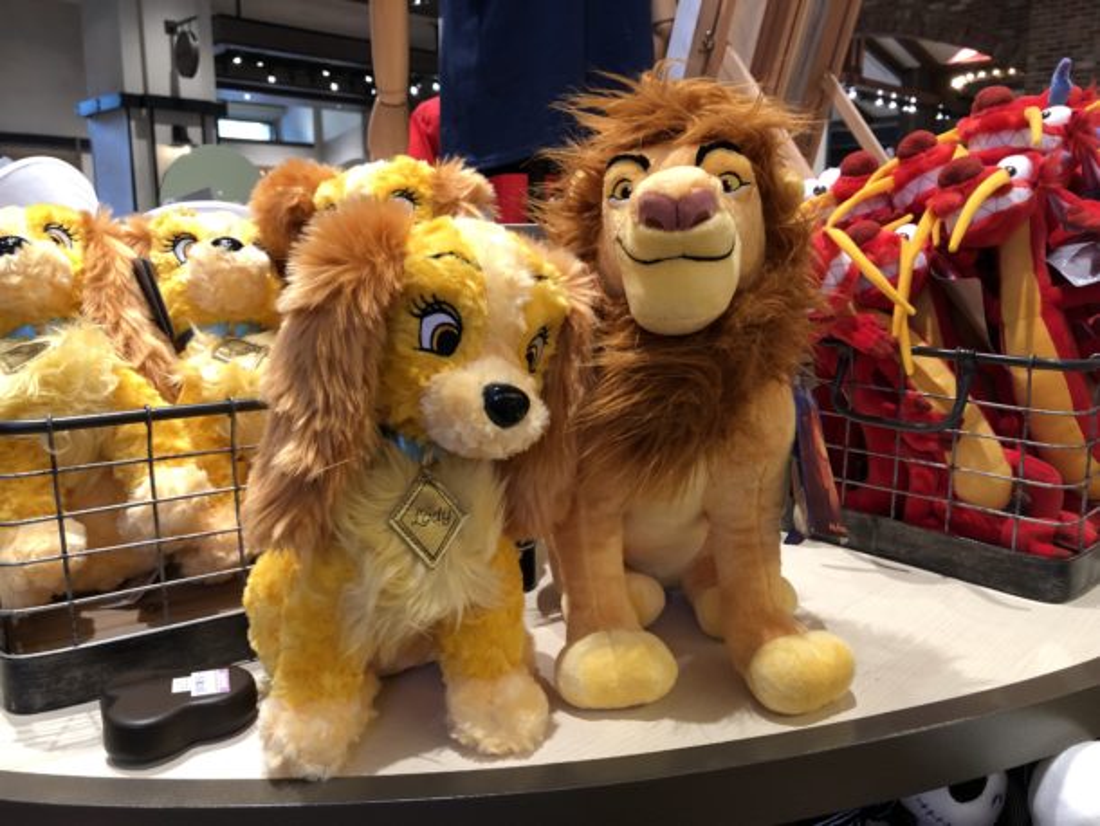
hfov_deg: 63.4
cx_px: 550
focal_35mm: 28
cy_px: 413
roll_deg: +0.0
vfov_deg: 49.8
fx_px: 890
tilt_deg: -11.3
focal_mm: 3.99
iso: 40
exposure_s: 1/17
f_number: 1.8
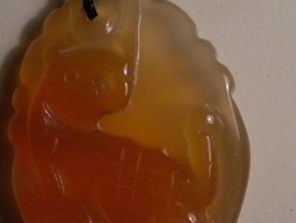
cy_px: 112
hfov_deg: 20.6
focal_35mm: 95
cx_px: 137
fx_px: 813
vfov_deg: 15.6
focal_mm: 6.3
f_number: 3.1
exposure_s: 1/284
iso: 400
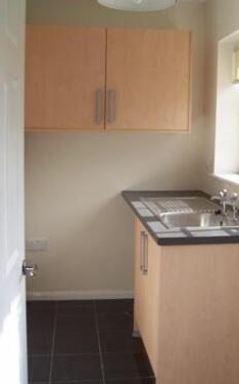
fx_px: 438
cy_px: 167
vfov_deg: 47.1
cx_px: 136
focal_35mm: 42
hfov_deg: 30.5
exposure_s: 1/319
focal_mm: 5.6
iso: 80
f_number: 2.7
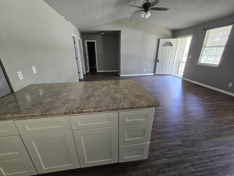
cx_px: 117
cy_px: 88
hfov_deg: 106.2
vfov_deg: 89.9
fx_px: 88
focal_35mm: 13
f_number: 2.2
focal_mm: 2.2
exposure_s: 1/60
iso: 500
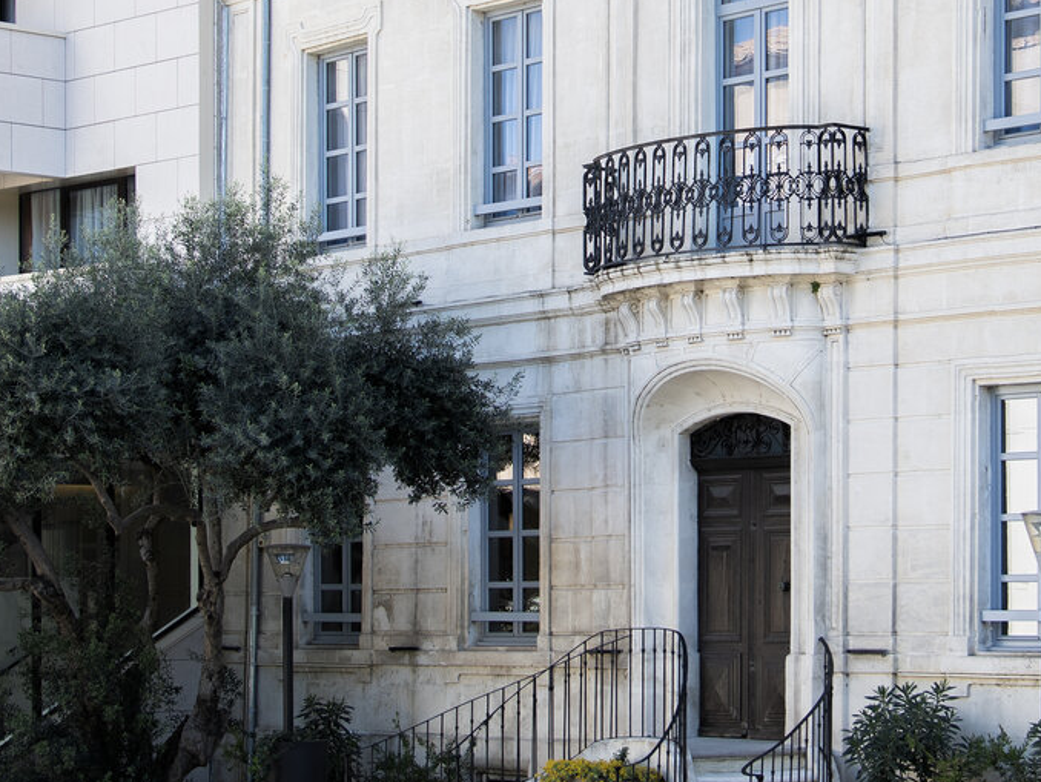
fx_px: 2708
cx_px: 545
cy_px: 45
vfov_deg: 16.2
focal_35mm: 90
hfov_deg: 21.8
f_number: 4
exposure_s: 1/250
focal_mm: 31
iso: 160
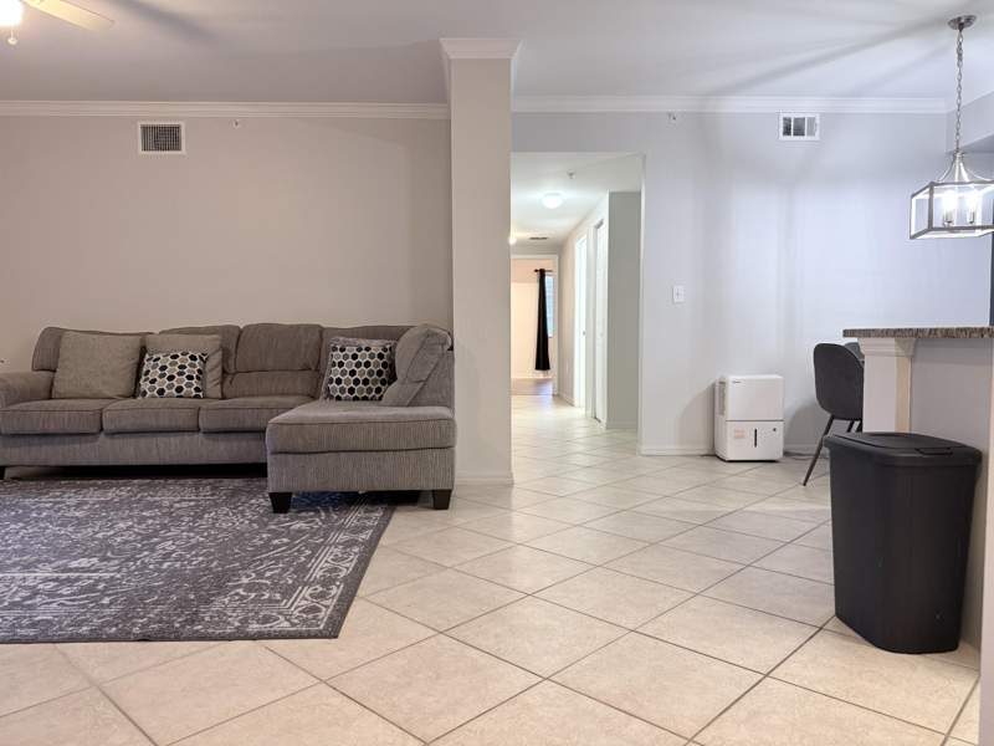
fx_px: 689
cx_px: 497
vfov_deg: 56.8
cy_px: 373
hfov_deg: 71.6
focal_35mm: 24
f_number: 1.78
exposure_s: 1/60
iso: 320
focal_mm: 6.76
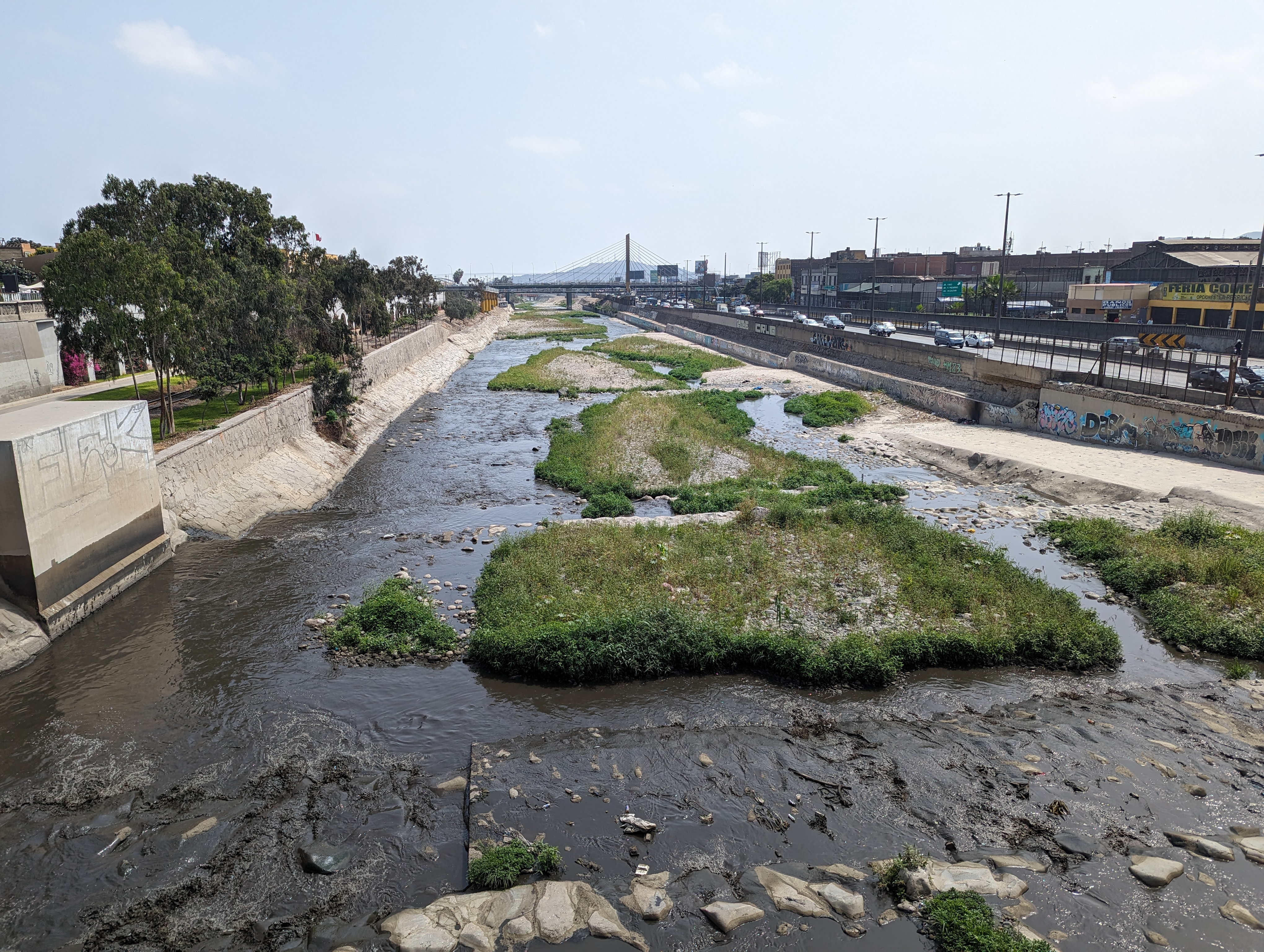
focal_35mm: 24
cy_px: 476
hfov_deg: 71.5
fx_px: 878
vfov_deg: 56.9
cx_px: 632
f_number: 1.85
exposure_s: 1/2262
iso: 52
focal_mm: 6.81
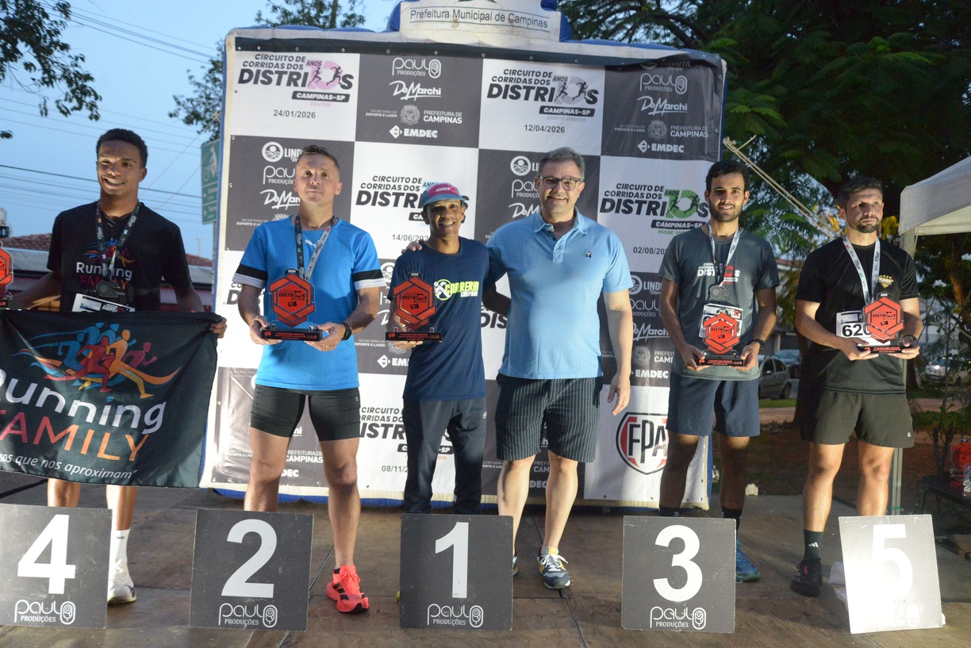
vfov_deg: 41.1
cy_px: 324
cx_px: 486
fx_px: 863
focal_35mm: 32
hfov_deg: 58.7
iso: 6400
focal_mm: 32
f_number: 4.5
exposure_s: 1/250
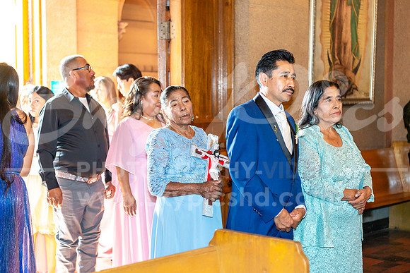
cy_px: 136
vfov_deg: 21.9
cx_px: 205
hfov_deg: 32.4
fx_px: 706
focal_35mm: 62
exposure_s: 1/125
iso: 800
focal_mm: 62
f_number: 3.2
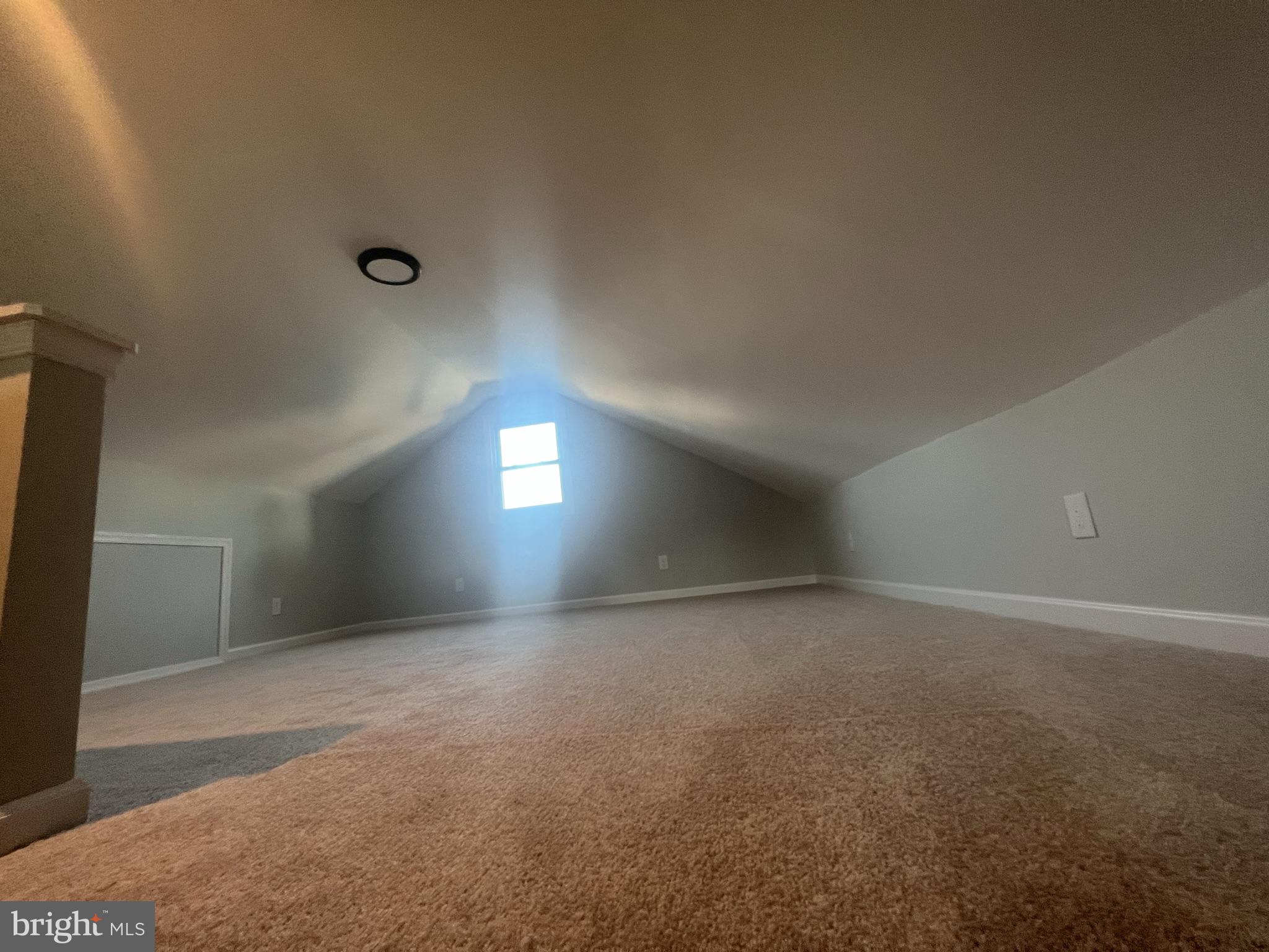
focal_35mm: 13
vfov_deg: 89.9
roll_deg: +6.3
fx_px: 477
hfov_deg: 106.2
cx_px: 634
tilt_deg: +10.9
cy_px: 476
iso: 125
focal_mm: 1.57
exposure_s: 1/60
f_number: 1.8
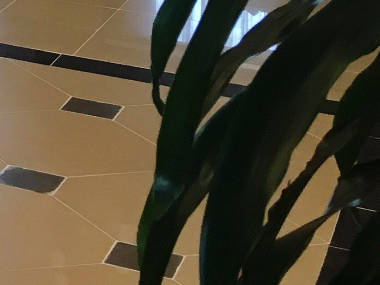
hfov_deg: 11.6
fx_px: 1559
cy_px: -290
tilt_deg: -3.6
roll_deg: -0.4
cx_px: -510
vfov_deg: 9.7
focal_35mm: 142
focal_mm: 4.15
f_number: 2.2
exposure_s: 1/30
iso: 50
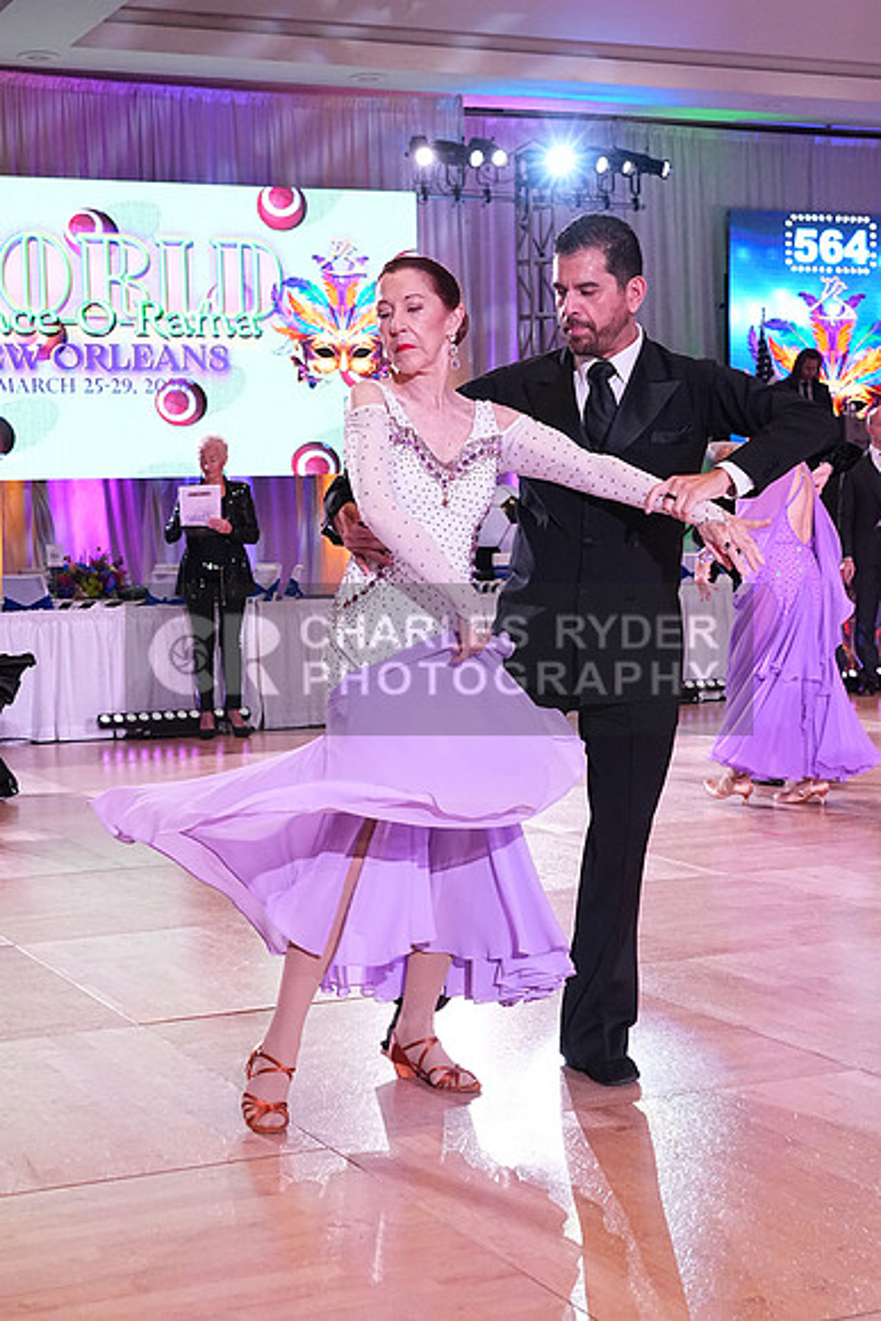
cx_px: 440
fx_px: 2091
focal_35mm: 57
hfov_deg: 23.8
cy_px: 660
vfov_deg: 35.0
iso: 3200
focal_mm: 38
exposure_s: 1/320
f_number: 5.6
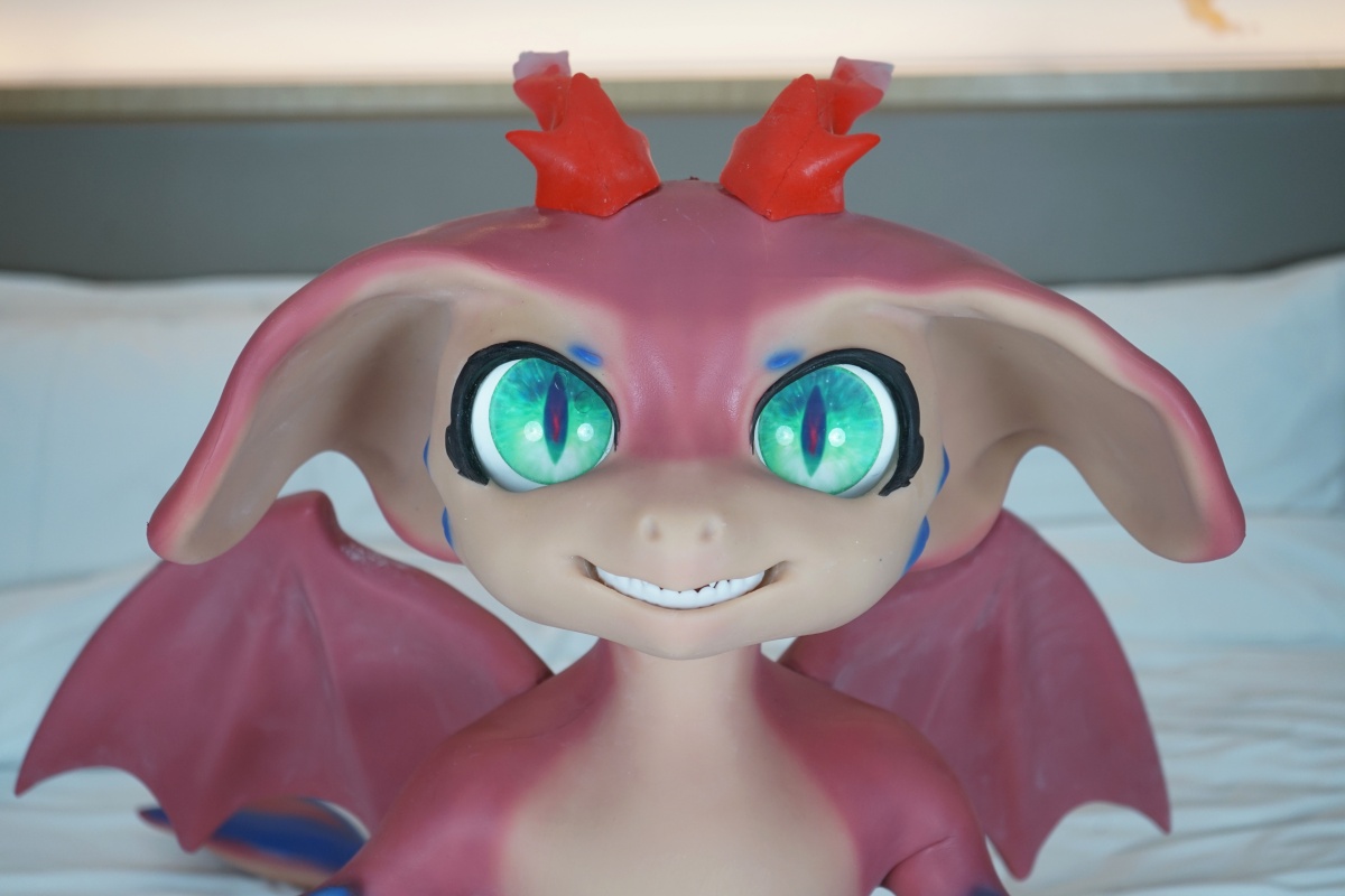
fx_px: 1868
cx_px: 672
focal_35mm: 50
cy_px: 448
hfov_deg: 39.6
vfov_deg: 27.0
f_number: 4.5
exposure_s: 1/50
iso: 500
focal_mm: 50
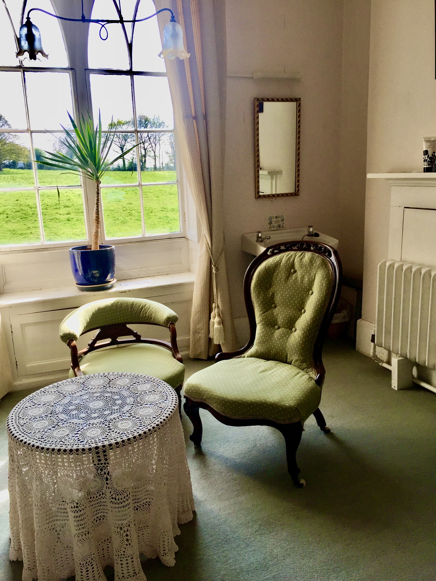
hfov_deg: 48.2
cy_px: 290
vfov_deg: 61.7
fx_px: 487
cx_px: 218
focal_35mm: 29
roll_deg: +2.4
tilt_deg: -13.5
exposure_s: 1/356
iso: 32
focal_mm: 4.15
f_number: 2.2
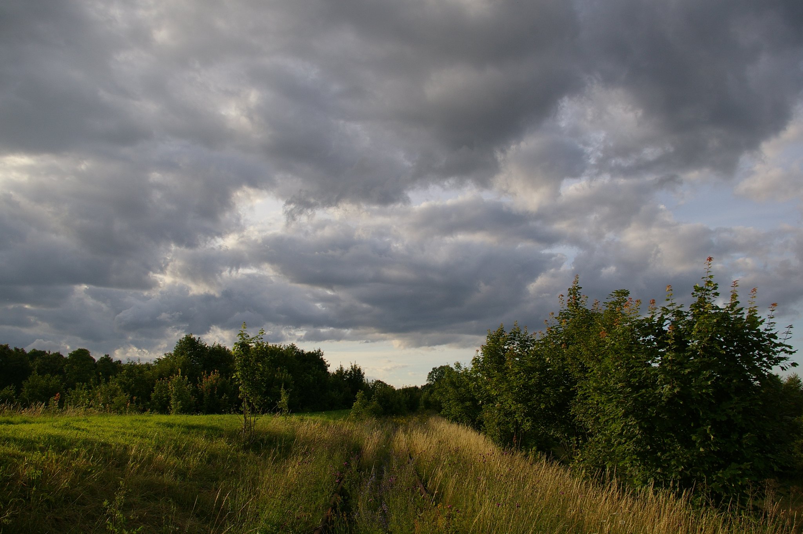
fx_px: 669
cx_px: 402
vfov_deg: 43.5
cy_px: 267
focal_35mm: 30
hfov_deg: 62.0
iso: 200
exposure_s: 1/350
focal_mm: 20
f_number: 8
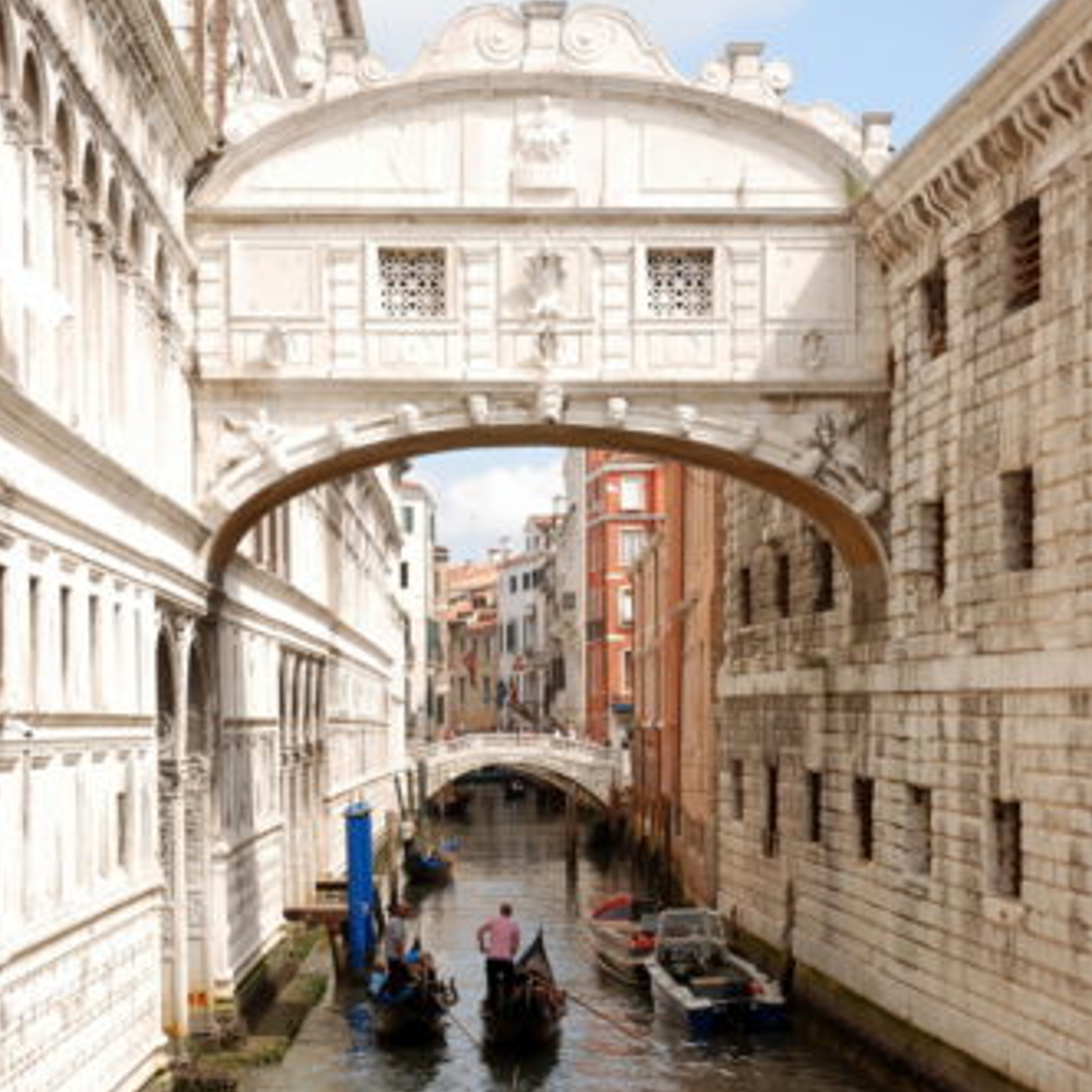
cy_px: 737
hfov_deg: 23.7
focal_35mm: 73
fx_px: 2605
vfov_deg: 23.6
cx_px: 548
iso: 100
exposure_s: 1/200
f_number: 7.1
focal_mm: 38
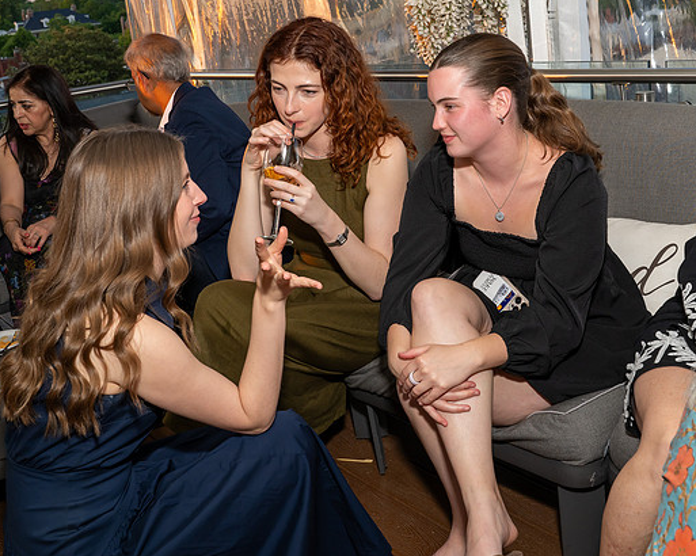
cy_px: 214
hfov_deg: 43.8
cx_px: 317
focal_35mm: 42
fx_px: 865
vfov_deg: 35.5
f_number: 8
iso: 500
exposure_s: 1/250
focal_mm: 29
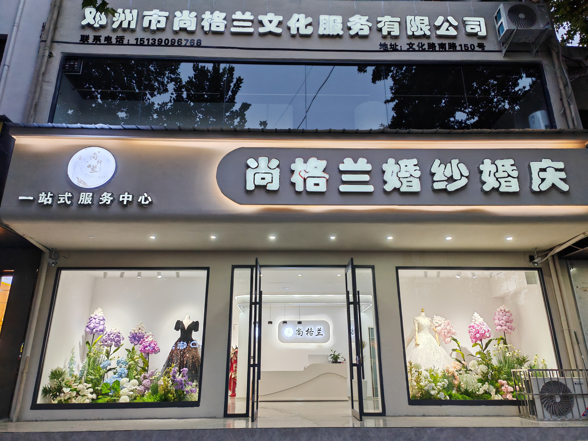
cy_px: 220
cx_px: 294
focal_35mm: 25
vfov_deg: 54.9
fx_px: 425
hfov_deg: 69.4
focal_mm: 5.3
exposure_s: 1/100
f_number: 1.9
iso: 80
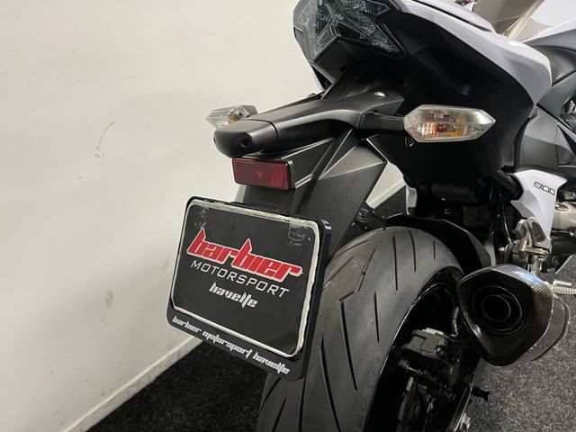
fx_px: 433
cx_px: 288
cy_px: 216
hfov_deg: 67.3
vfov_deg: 53.1
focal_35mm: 26
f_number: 1.6
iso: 125
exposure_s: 1/50
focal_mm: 5.1
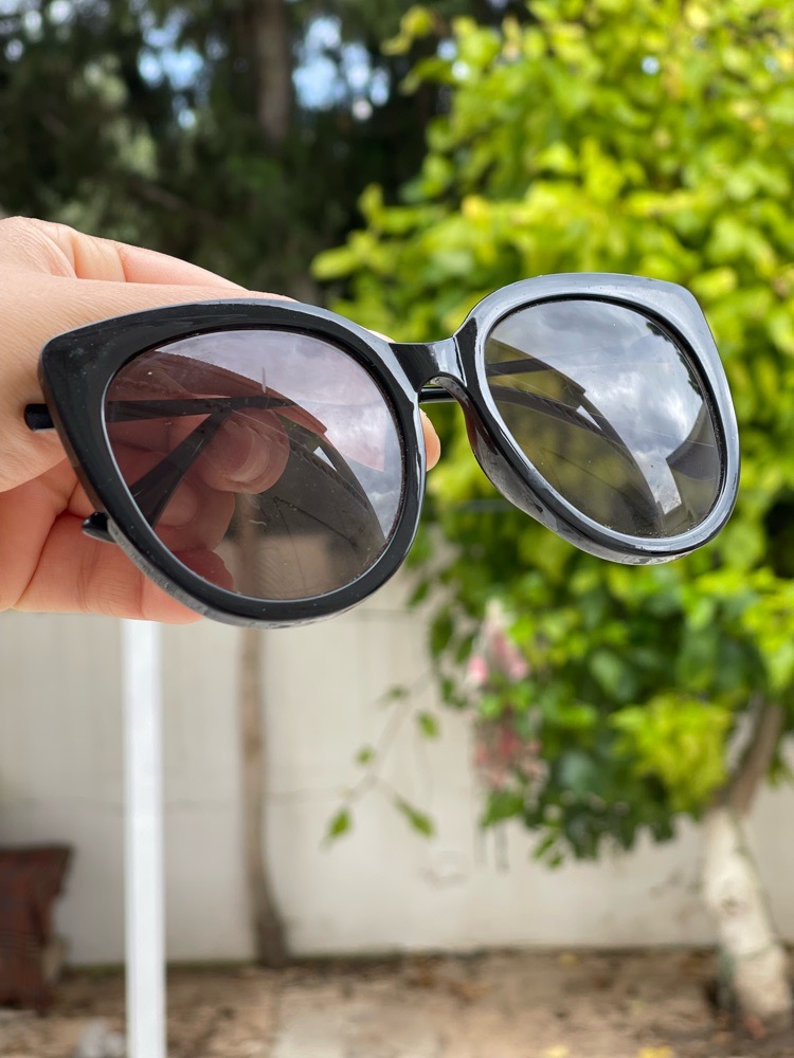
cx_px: 397
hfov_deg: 22.9
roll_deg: +3.2
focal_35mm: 64
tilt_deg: -7.3
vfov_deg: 30.3
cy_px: 529
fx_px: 1957
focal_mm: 7.5
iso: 25
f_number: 2.2
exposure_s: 1/121
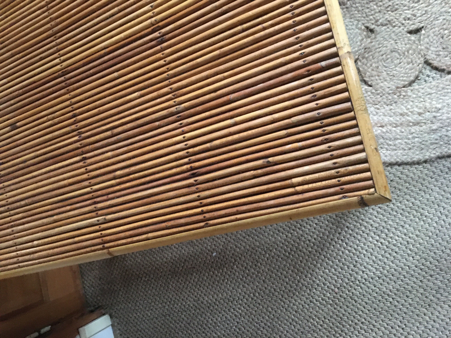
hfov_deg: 61.7
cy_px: 169
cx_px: 226
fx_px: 378
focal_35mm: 29
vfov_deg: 48.2
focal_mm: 4.15
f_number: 2.2
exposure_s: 1/17
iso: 320
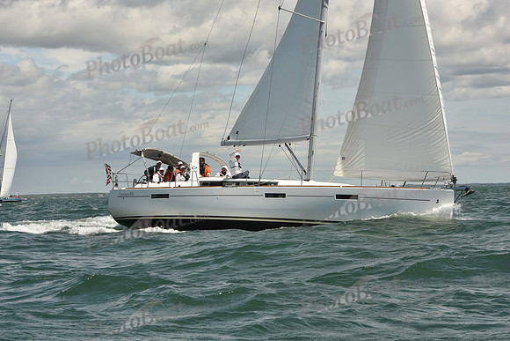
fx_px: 1587
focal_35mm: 112
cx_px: 255
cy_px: 170
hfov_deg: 18.3
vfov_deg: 12.2
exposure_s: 1/800
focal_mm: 112
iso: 320
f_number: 13
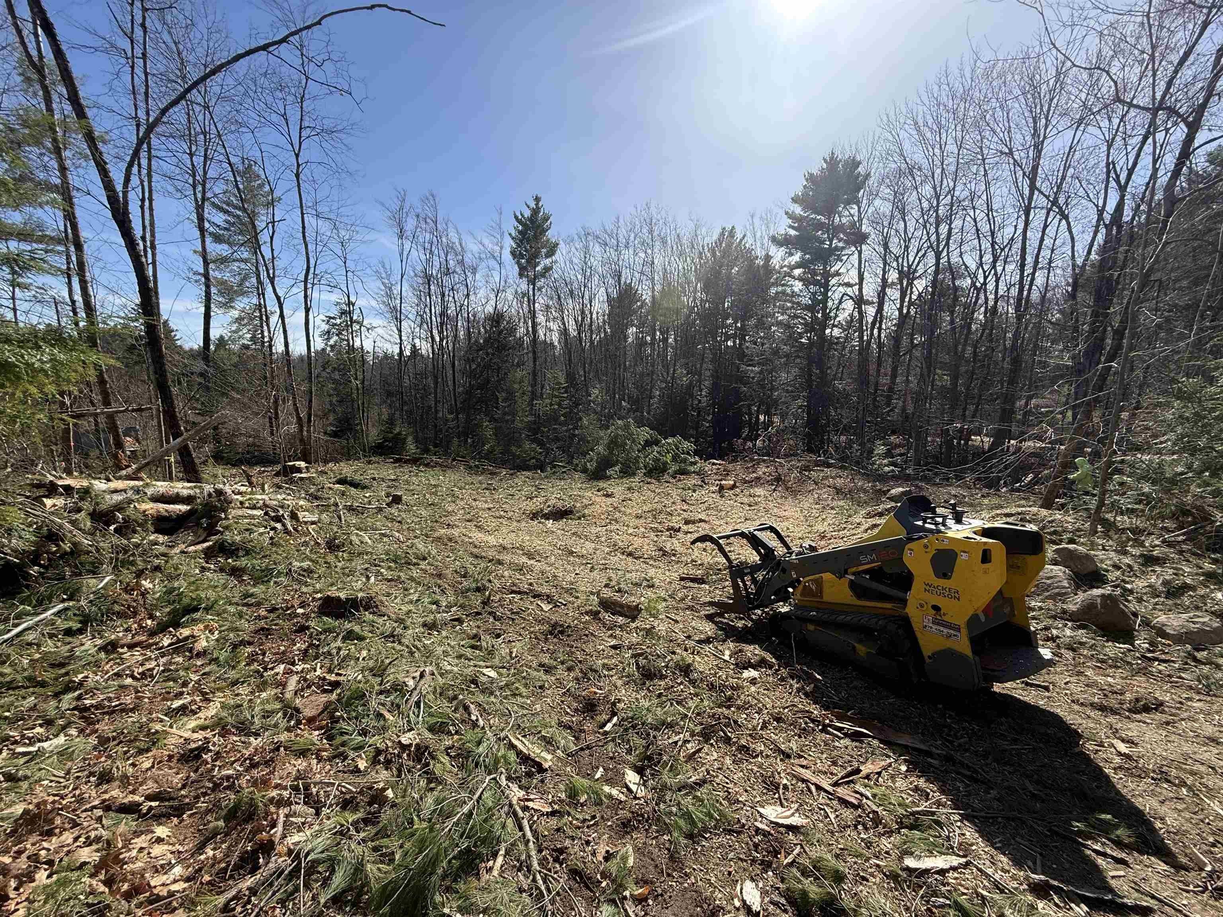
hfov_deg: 102.1
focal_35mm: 14
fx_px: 495
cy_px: 458
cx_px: 612
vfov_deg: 85.7
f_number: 2.2
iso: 50
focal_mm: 2.22
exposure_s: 1/1167
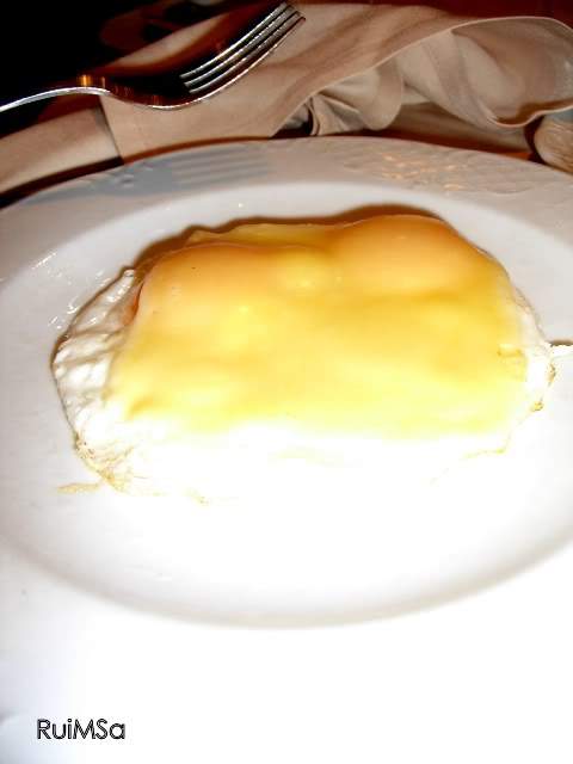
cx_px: 286
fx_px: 728
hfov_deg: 42.9
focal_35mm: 33
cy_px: 382
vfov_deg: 55.4
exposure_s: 1/60
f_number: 2.8
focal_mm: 7.1
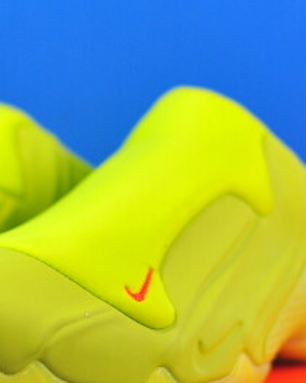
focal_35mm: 213
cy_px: 121
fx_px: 2413
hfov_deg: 7.2
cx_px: 0
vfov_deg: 9.1
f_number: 2
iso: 250
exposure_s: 1/320
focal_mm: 50
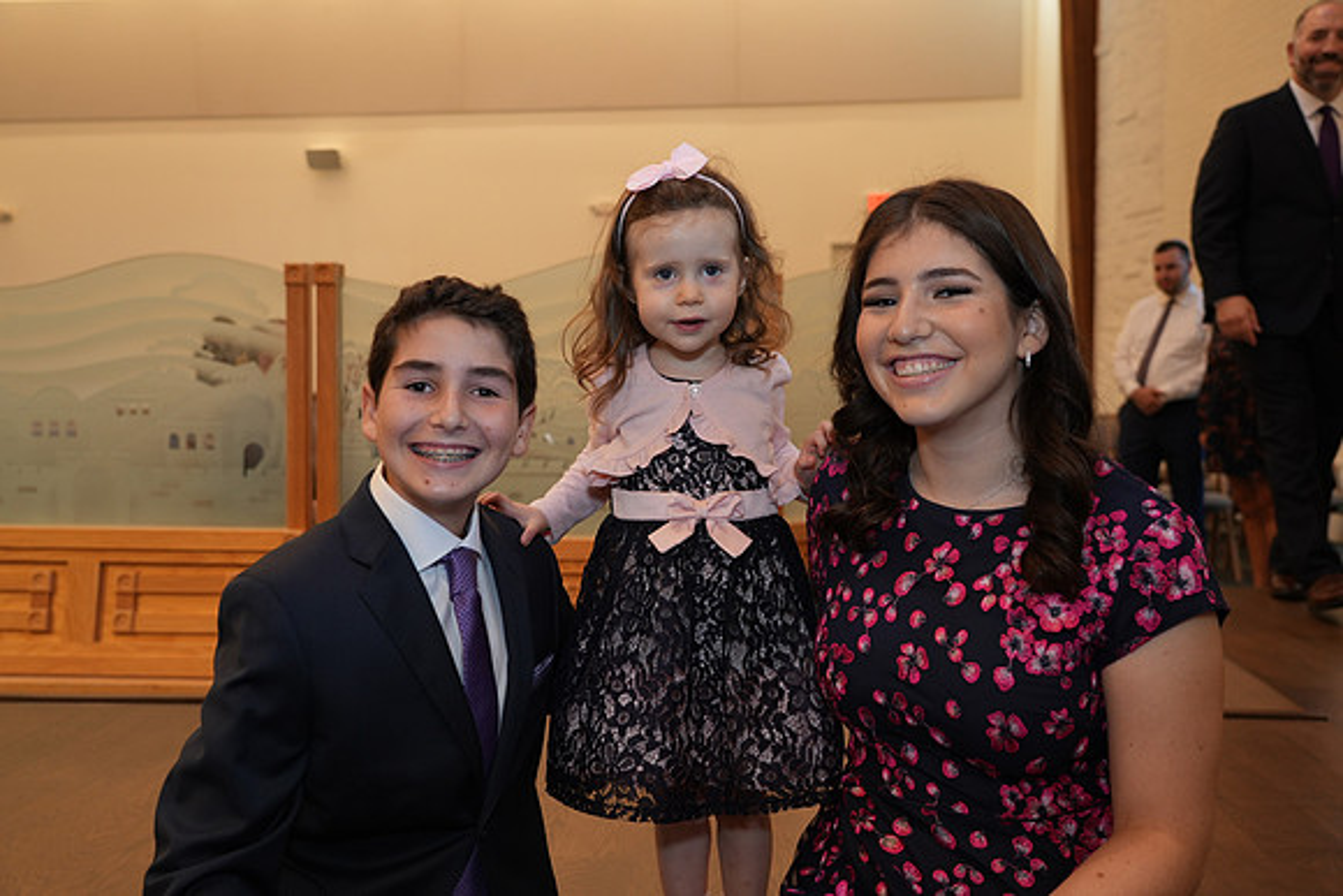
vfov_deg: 41.1
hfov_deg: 58.7
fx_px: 1194
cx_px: 672
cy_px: 448
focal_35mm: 32
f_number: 4
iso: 640
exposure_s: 1/80
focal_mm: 32
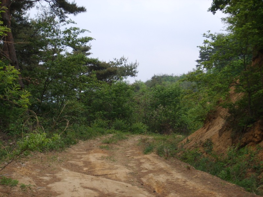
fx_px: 532
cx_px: 132
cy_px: 98
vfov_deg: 21.0
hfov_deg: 27.8
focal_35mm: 70
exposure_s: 1/125
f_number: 4.1
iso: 50
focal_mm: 11.8
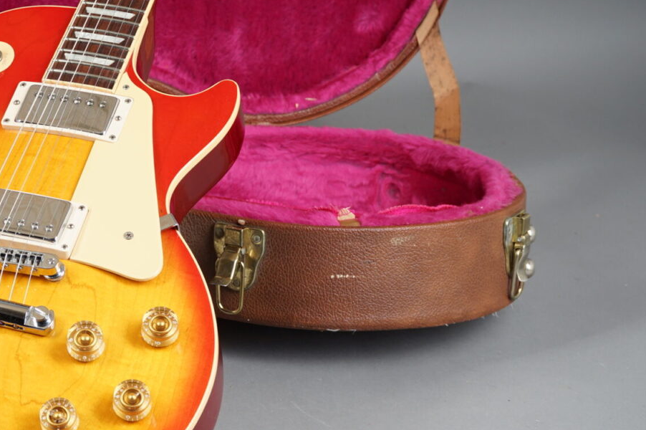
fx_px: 2403
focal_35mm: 134
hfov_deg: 14.9
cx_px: -84
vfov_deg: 10.2
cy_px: 82
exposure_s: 1/160
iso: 125
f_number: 8
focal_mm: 59
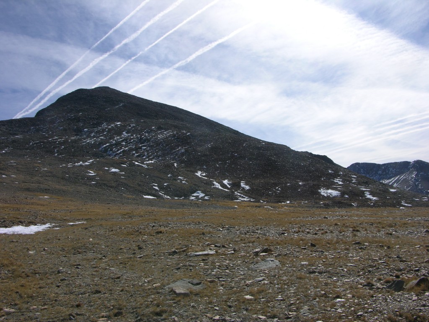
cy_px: 161
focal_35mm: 35
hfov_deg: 52.6
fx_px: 434
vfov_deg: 40.7
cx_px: 214
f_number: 7.1
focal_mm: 8.9
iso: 50
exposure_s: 1/323
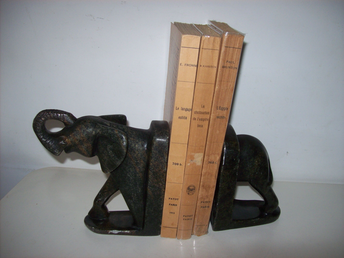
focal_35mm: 36
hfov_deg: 51.4
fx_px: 358
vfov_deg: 39.6
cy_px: 129
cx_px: 172
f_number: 2.7
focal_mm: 6
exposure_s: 1/64
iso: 80
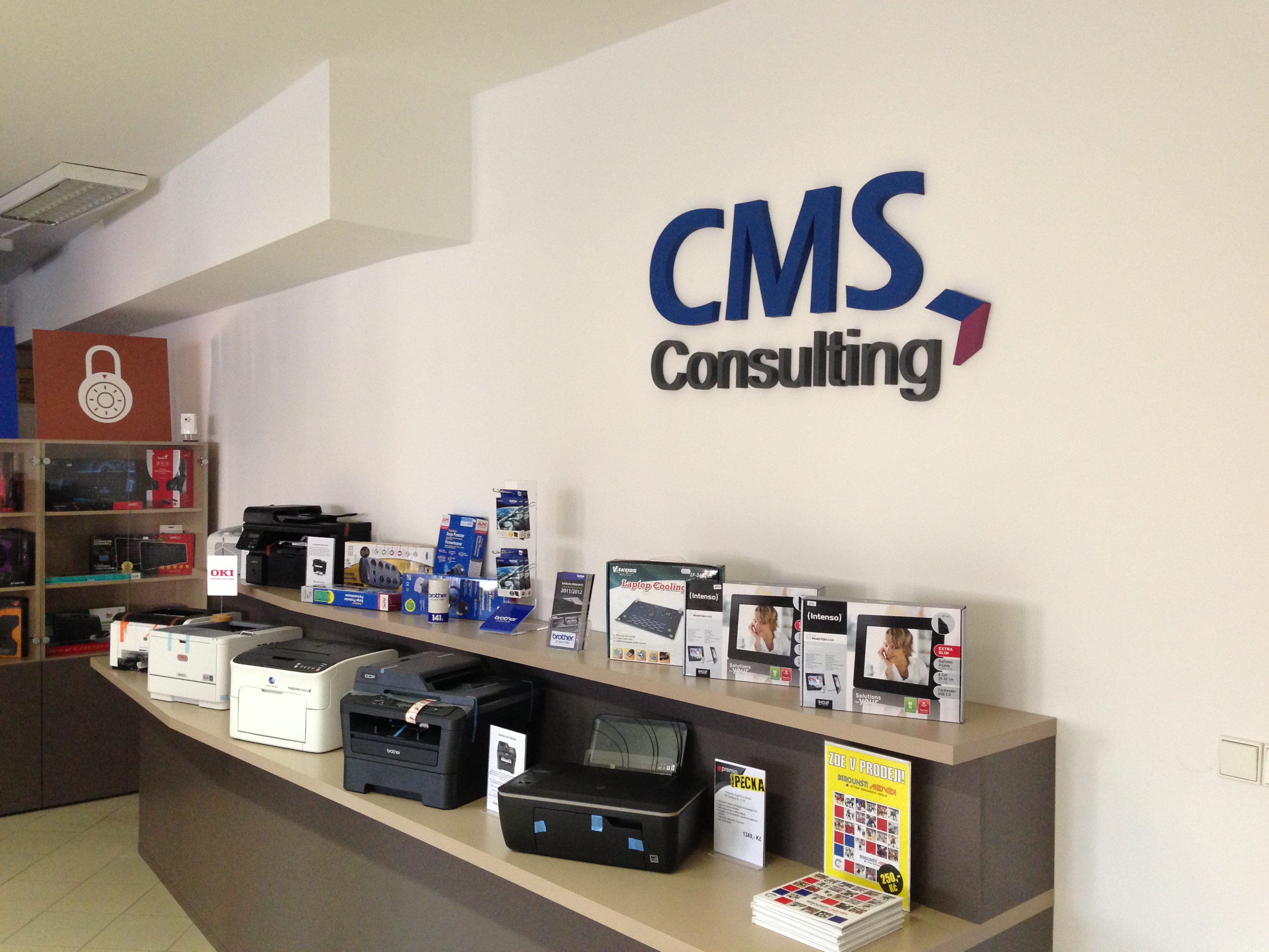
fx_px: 1210
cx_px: 634
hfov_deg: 55.4
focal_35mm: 33
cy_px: 476
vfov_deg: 42.9
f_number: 2.4
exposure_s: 1/20
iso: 200
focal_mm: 4.13
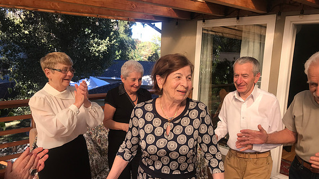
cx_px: 159
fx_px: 262
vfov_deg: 37.7
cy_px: 103
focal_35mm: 31
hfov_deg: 62.6
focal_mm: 3.99
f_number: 1.8
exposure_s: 1/279
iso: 20
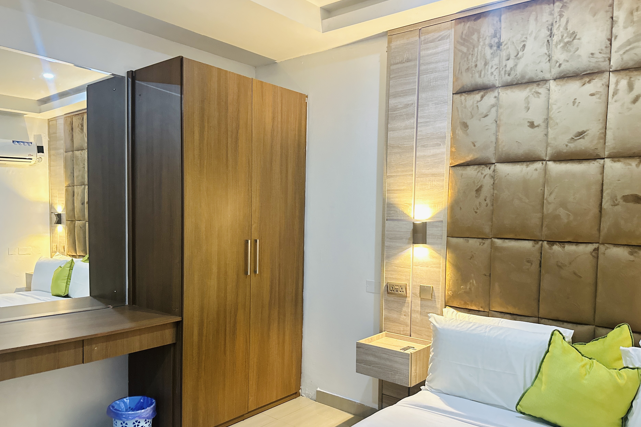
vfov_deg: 47.8
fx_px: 481
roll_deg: -0.5
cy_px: 242
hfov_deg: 67.4
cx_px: 313
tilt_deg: -3.9
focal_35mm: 27
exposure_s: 1/50
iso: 800
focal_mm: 6.86
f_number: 1.78
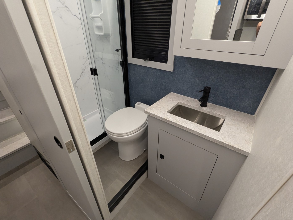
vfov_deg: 78.2
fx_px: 136
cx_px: 146
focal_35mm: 16
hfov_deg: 94.4
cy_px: 110
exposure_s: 1/101
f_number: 2.2
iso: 455
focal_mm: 2.35
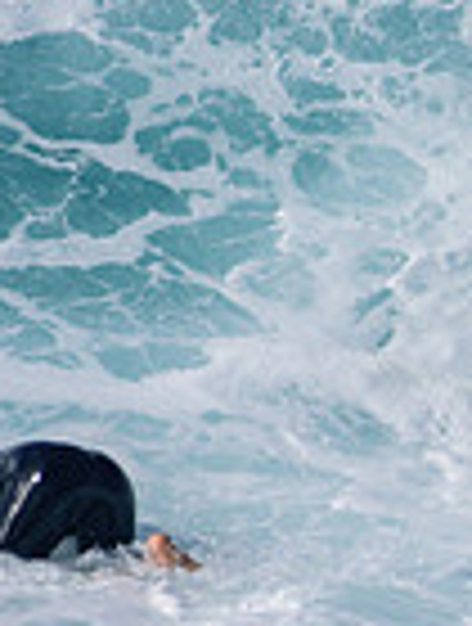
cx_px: 1155
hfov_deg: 0.5
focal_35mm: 3000
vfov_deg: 0.7
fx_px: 54292
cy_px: 345
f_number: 5.6
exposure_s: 1/2000
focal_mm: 500
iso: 160
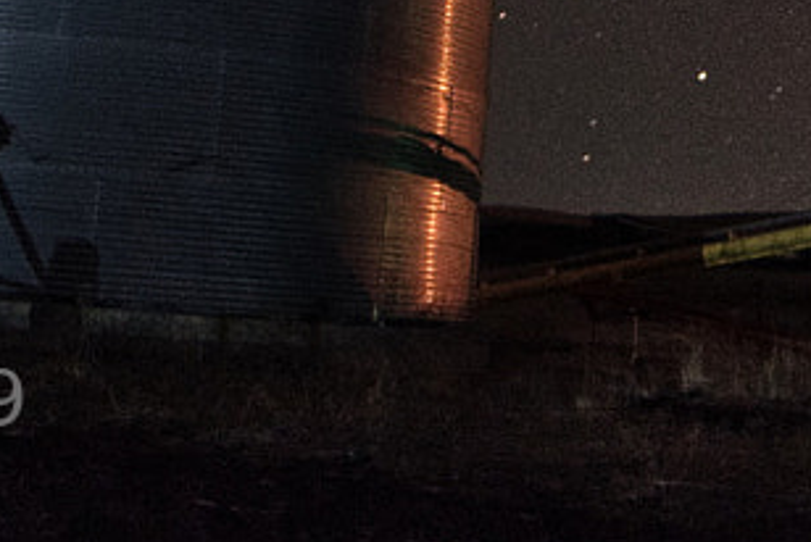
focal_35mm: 109
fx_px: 2458
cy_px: -800
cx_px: 753
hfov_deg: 18.4
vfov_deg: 10.6
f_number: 2.8
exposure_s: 25
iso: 1250
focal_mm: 14
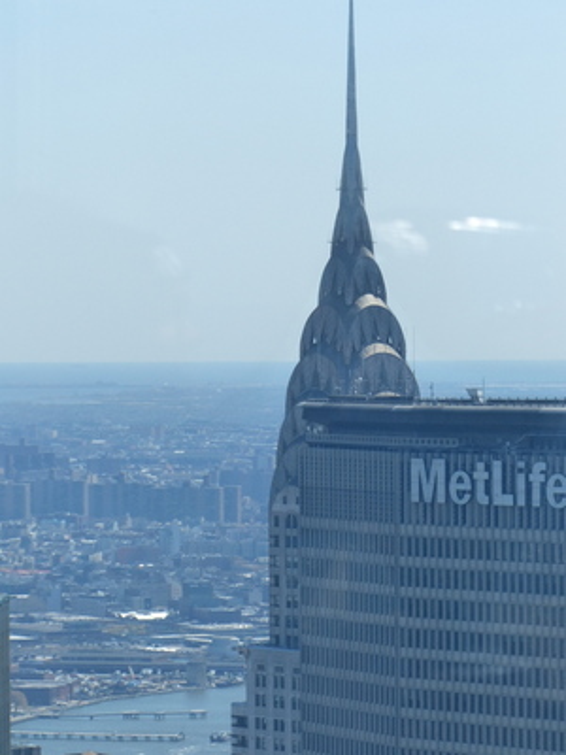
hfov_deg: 6.2
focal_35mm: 240
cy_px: 378
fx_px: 5232
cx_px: 283
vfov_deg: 8.2
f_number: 4
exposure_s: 1/1300
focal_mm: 43.3
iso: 160
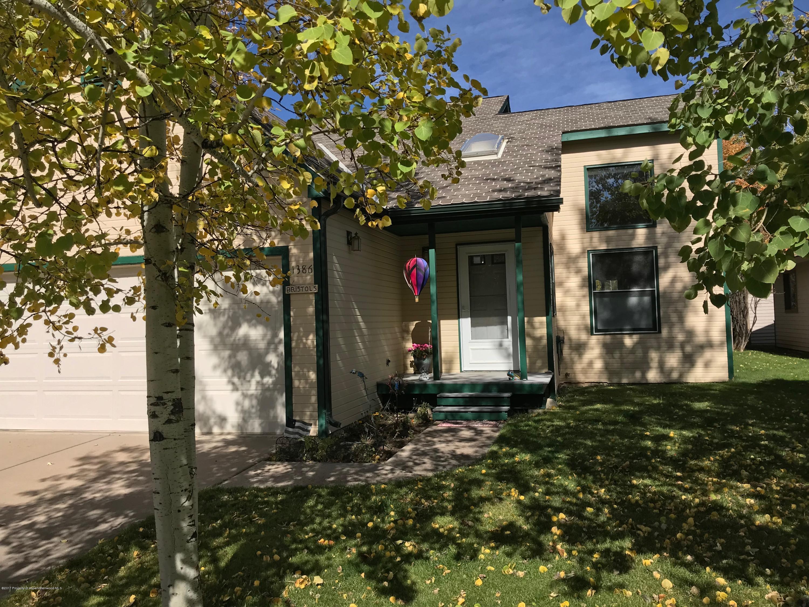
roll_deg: +1.8
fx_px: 654
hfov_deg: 63.4
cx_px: 404
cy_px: 304
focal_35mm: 28
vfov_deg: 49.7
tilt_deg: +0.6
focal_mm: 3.99
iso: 20
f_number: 1.8
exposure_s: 1/2907
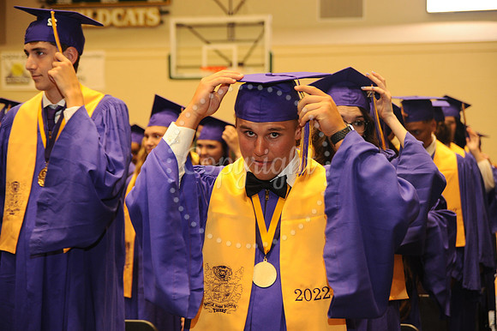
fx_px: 1352
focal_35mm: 98
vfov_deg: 13.9
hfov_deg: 20.8
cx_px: 248
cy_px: 166
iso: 1250
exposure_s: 1/60
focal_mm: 98
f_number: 5.6
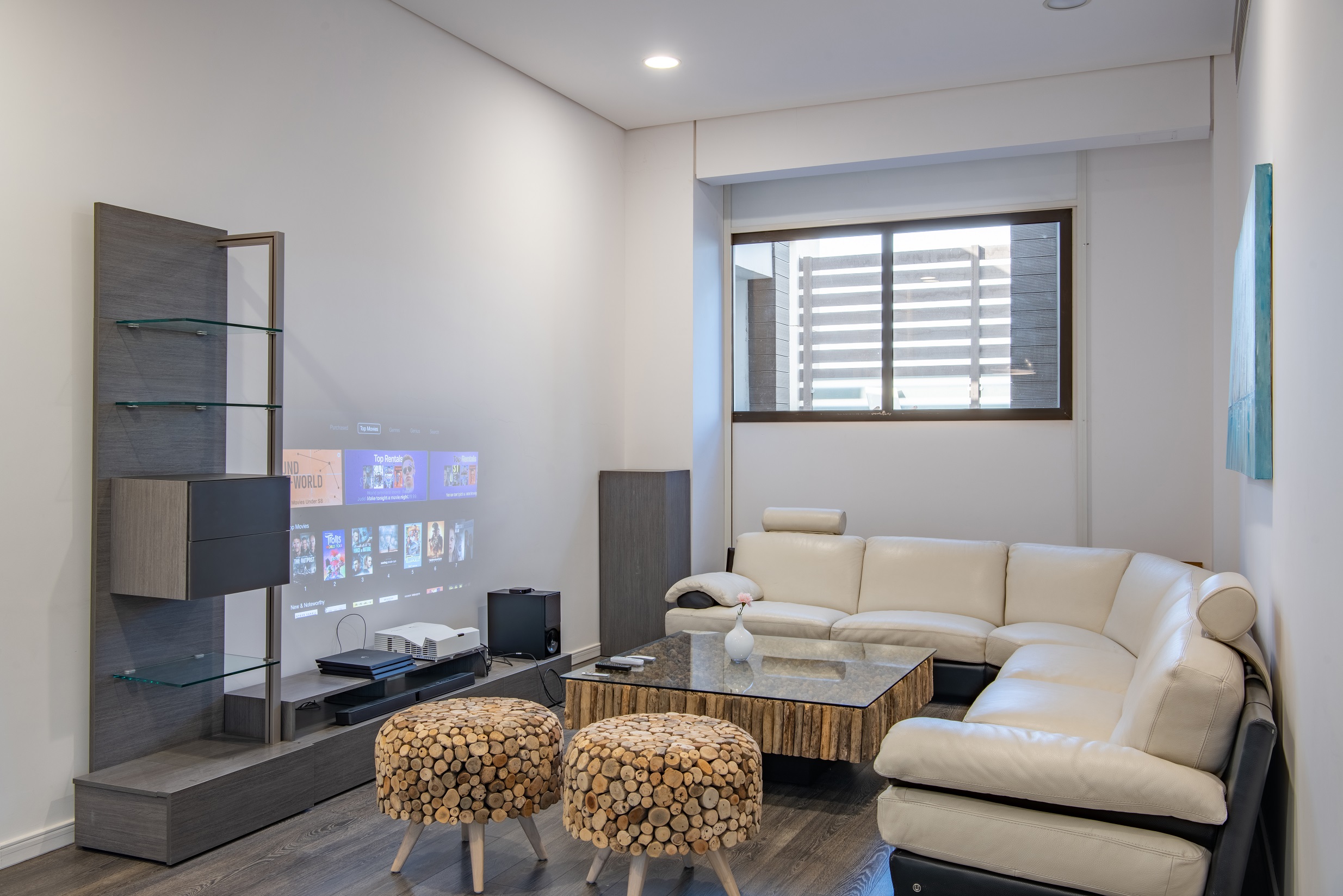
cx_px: 672
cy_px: 448
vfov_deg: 41.1
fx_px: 1194
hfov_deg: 58.7
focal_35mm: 32
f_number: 11
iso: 31
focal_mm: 32
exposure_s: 1/15
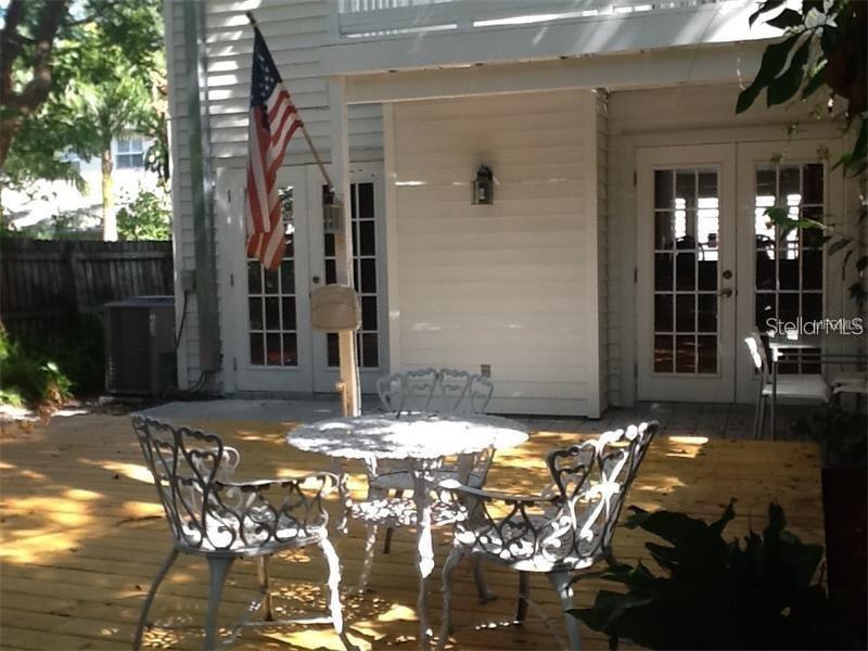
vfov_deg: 32.9
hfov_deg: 42.9
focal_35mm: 44
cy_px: 326
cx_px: 434
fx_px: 1103
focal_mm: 2.03
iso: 40
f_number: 2.4
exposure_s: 1/201
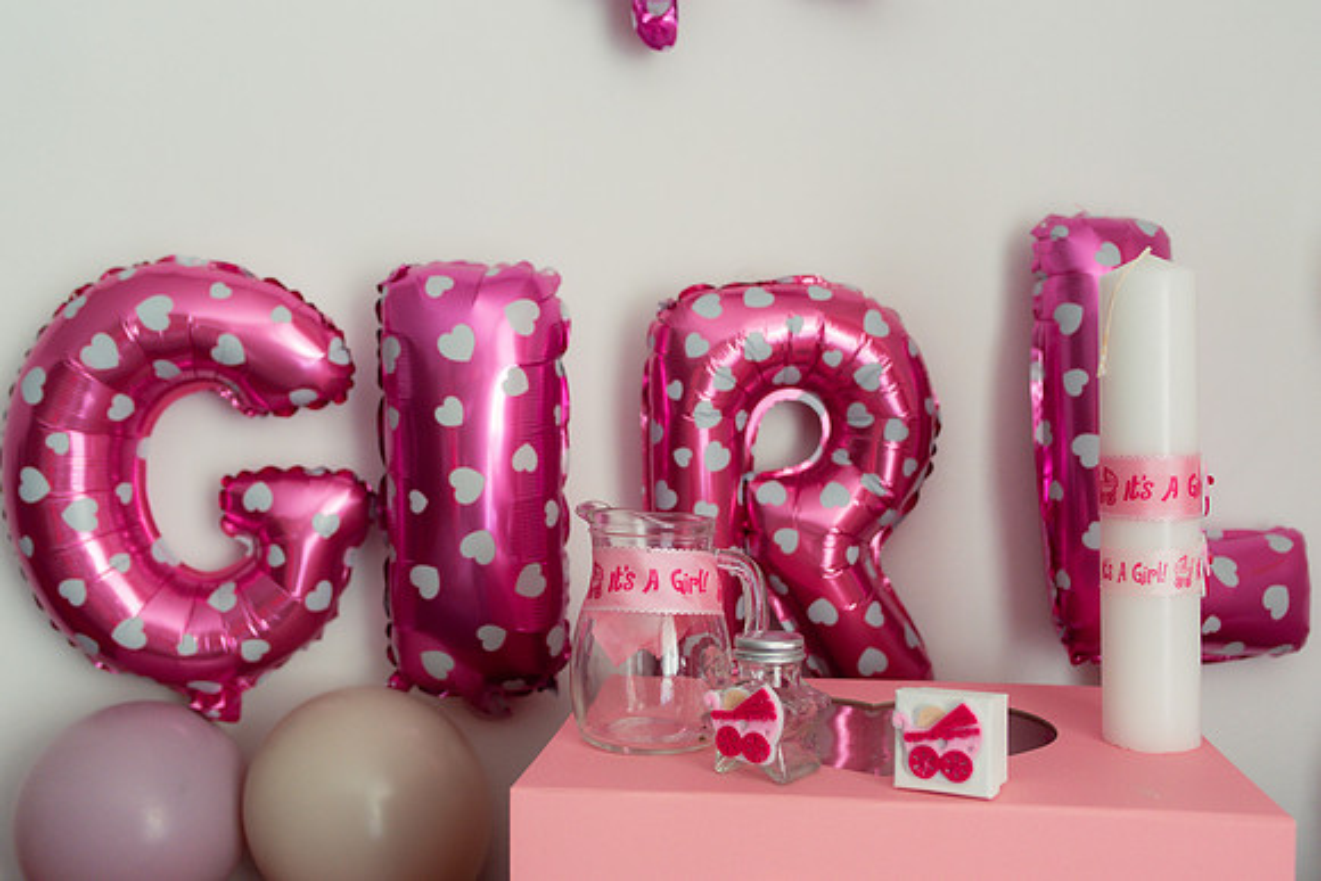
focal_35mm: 35
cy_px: 440
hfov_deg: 54.4
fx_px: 1285
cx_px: 660
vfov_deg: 37.9
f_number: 3.5
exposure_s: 1/200
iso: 1250
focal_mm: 35
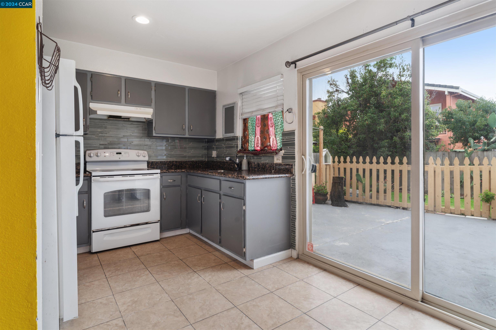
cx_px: 248
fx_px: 262
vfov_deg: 64.6
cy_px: 165
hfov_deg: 86.9
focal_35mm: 19
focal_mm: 19
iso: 100
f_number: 8
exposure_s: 1/3.33
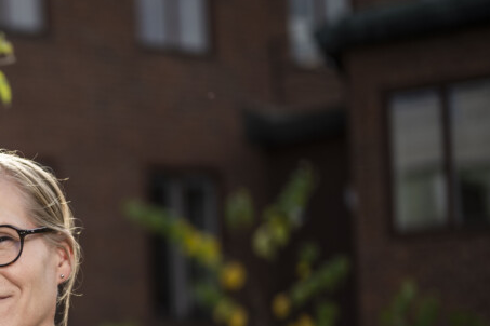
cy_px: 314
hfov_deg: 17.5
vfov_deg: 12.0
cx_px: -52
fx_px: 1538
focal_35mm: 113
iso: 100
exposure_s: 1/2500
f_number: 1.8
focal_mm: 50
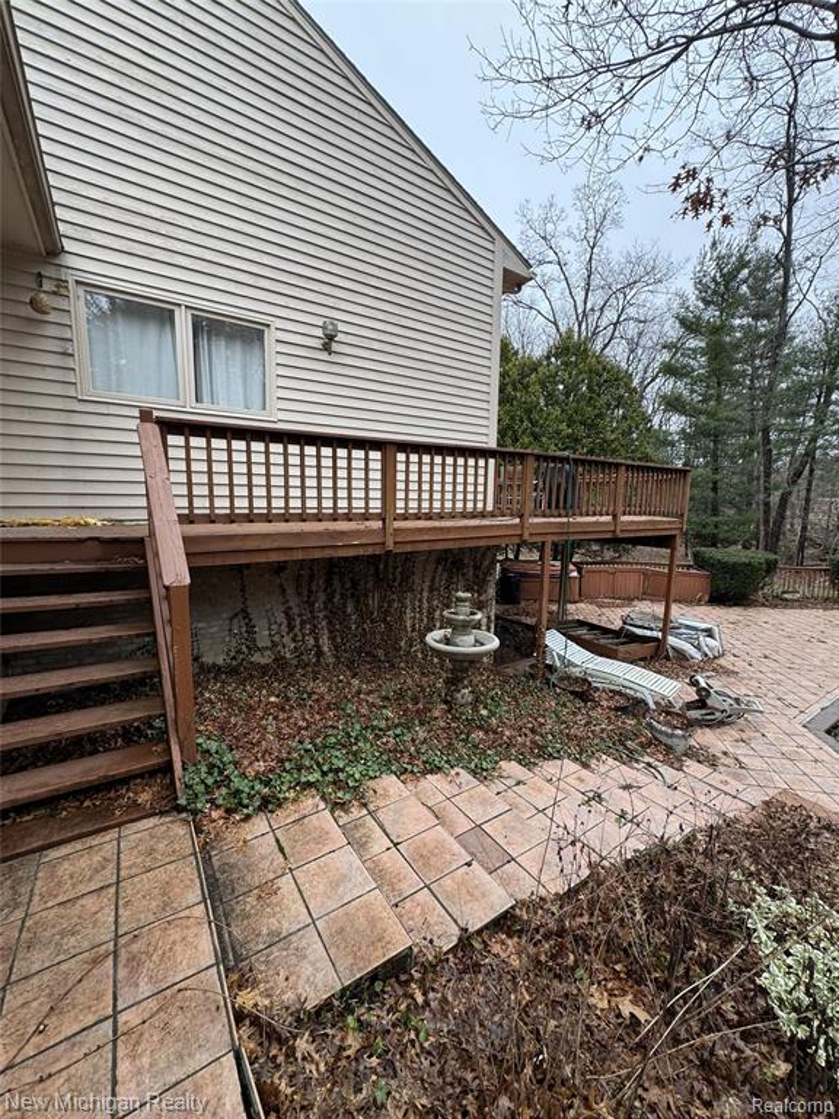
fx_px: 452
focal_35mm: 14
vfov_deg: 102.1
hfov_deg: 85.7
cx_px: 420
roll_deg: -1.1
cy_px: 560
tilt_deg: -7.9
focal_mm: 2.22
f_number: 2.2
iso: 40
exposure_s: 1/115
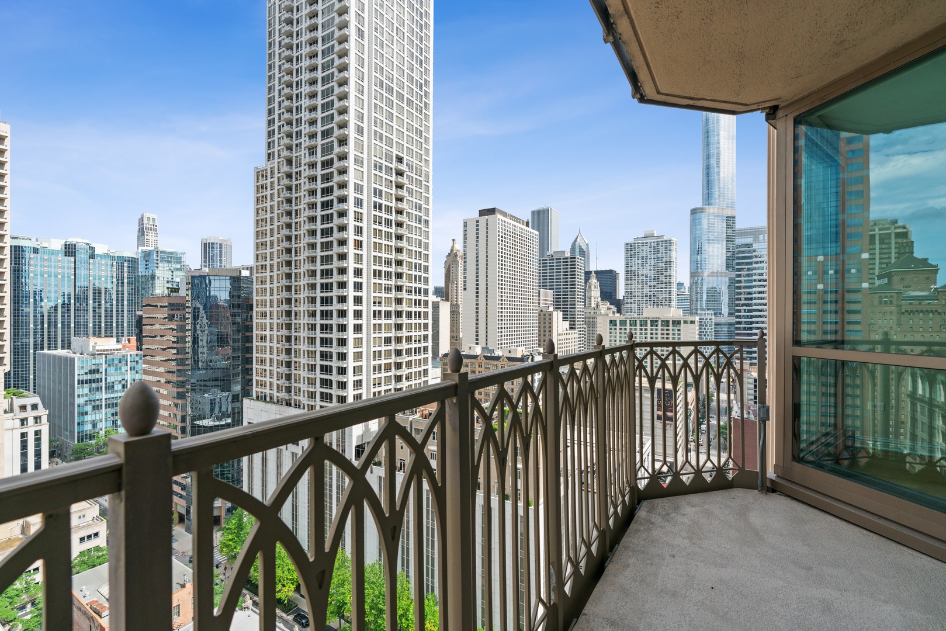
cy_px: 316
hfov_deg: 96.7
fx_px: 420
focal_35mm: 16
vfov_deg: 73.8
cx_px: 473
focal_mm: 16
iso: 320
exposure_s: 1/500
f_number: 7.1
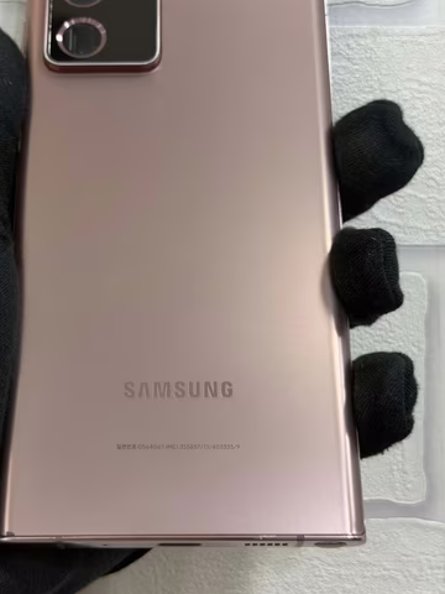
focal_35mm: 64
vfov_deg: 30.2
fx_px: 1097
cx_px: 168
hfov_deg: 22.9
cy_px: 234
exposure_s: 1/50
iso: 50
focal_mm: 6.76
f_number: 1.78
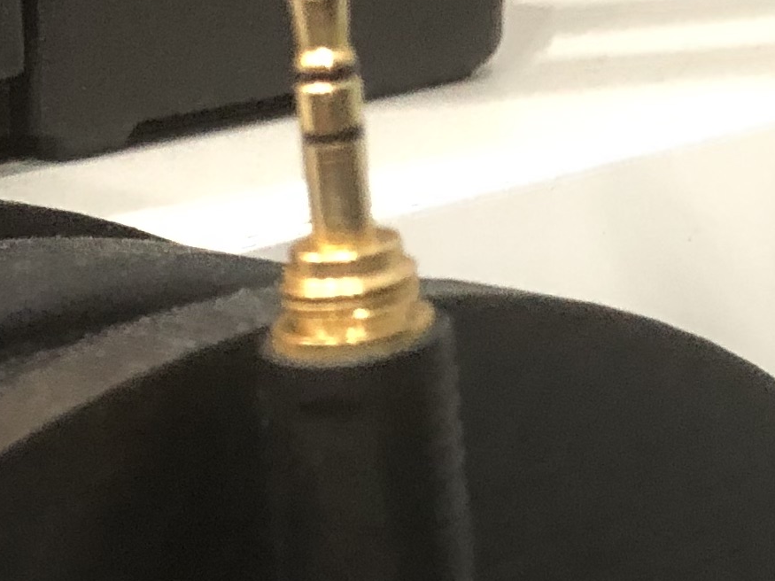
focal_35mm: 129
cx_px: 131
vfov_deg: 10.2
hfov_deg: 15.2
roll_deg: +3.5
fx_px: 2888
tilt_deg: -28.5
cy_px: 1322
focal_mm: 3.99
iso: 100
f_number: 1.8
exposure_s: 1/6
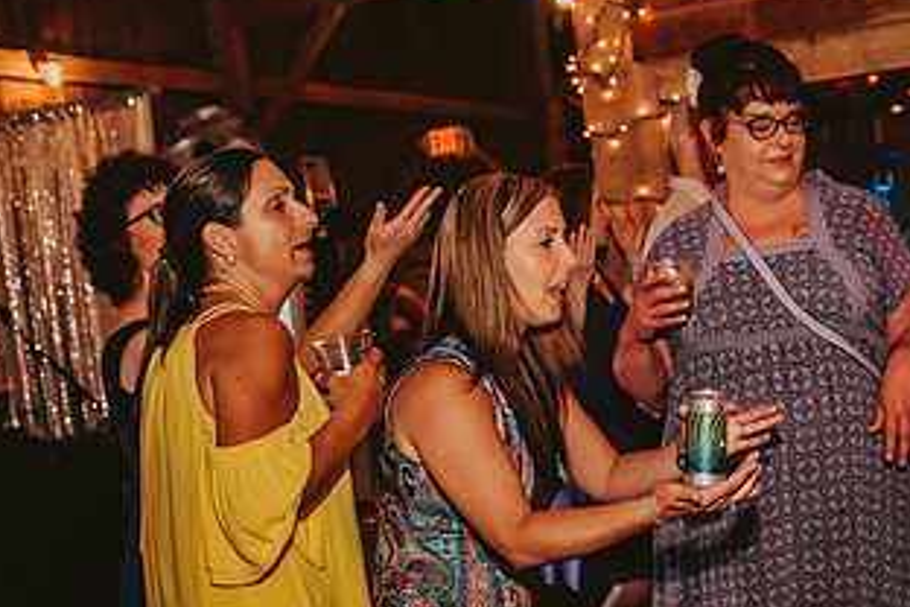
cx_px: 499
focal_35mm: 52
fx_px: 1314
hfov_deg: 38.2
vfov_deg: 25.6
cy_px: 474
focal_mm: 28
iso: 1250
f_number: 2.8
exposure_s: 1/125
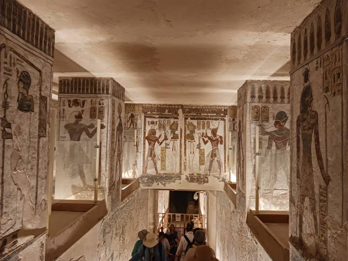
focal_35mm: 27
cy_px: 130
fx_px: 271
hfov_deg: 65.3
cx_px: 174
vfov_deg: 51.4
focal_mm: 4
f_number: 1.8
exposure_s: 1/24
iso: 400
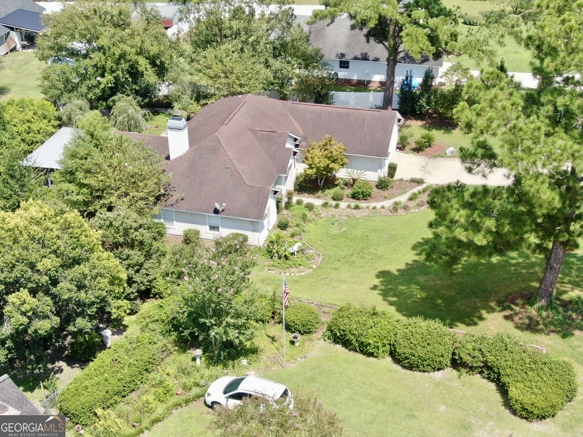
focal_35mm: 48
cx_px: 292
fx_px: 808
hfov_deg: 39.7
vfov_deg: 30.3
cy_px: 218
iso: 100
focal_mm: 8.6
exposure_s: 1/320
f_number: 3.8
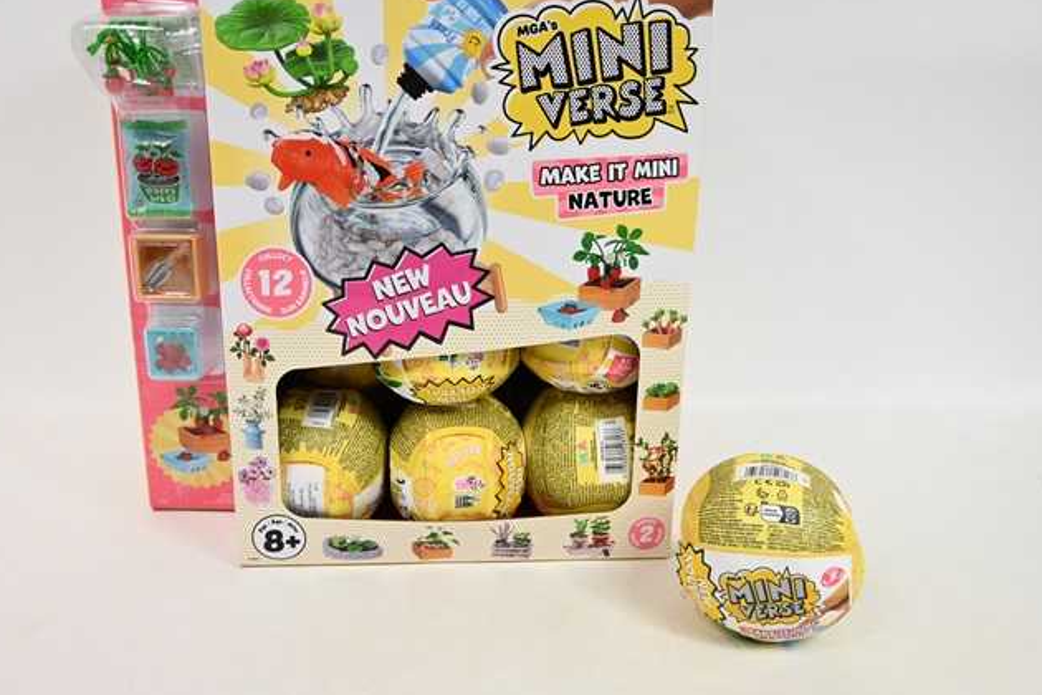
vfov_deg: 40.4
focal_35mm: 33
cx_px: 468
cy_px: 308
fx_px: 943
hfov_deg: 57.7
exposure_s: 1/250
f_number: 3.8
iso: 400
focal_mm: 19
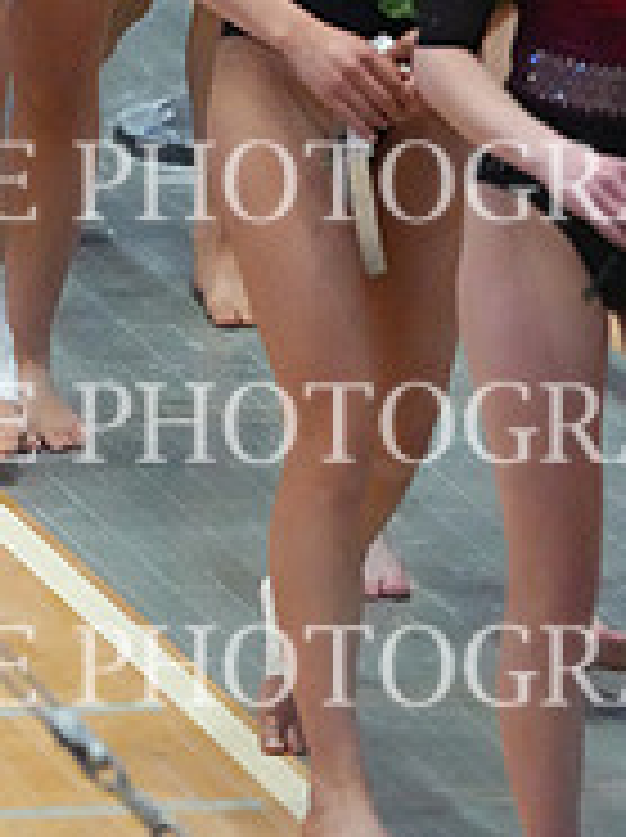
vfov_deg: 2.2
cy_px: -423
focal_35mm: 900
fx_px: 21751
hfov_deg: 1.6
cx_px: 43
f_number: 3.5
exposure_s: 1/1600
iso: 20000
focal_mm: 300
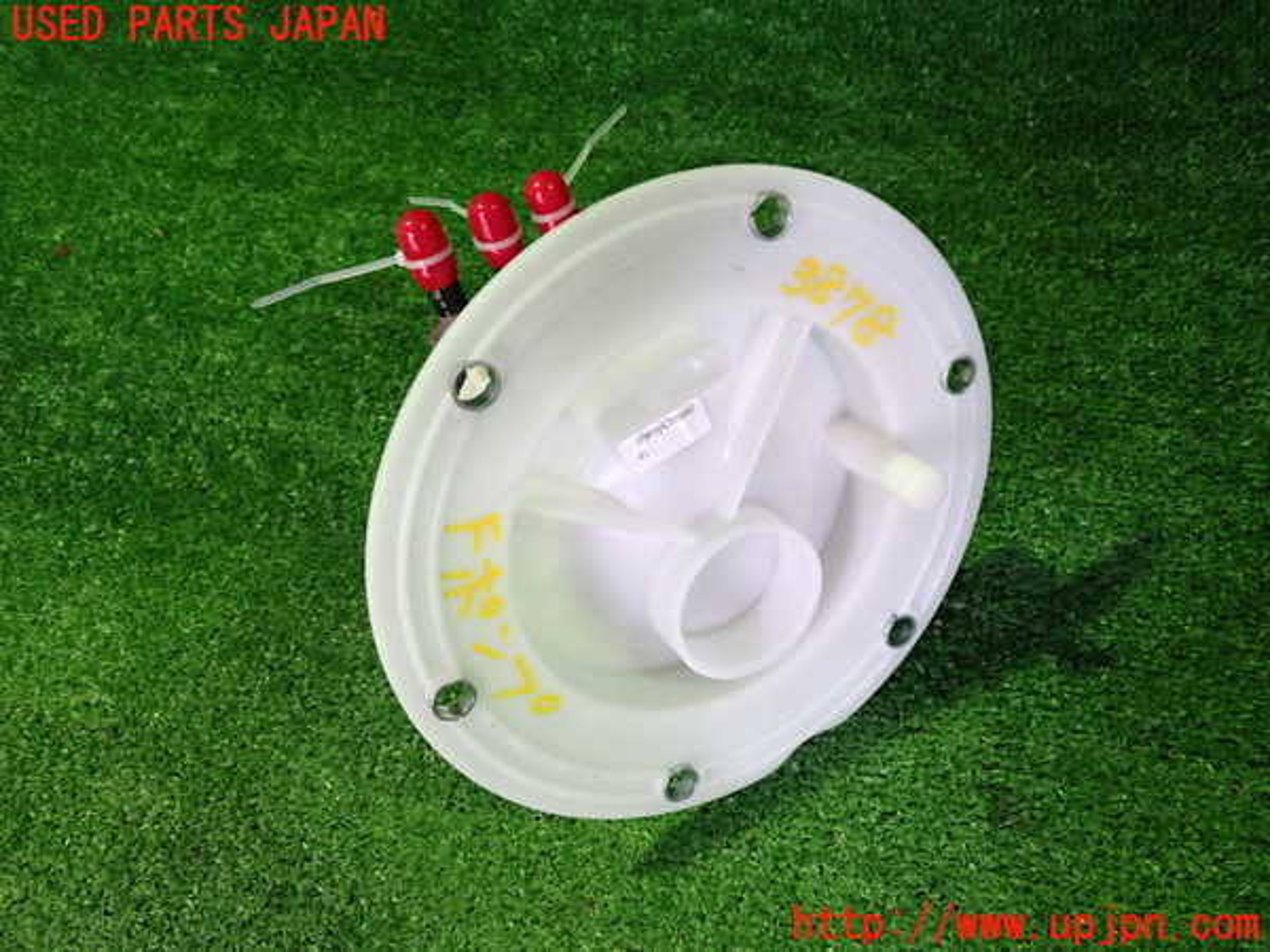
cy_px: 476
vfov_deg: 46.8
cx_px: 635
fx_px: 1101
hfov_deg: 60.0
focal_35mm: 30
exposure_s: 1/30
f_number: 2.3
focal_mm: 5.4
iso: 400
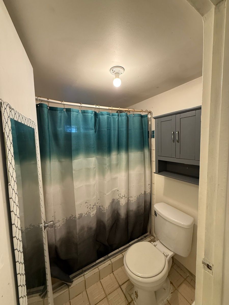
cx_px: 114
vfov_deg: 102.1
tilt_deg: -4.4
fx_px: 123
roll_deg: +0.6
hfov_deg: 85.7
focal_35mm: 14
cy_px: 152
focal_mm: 2.22
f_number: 2.2
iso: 250
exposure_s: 1/60
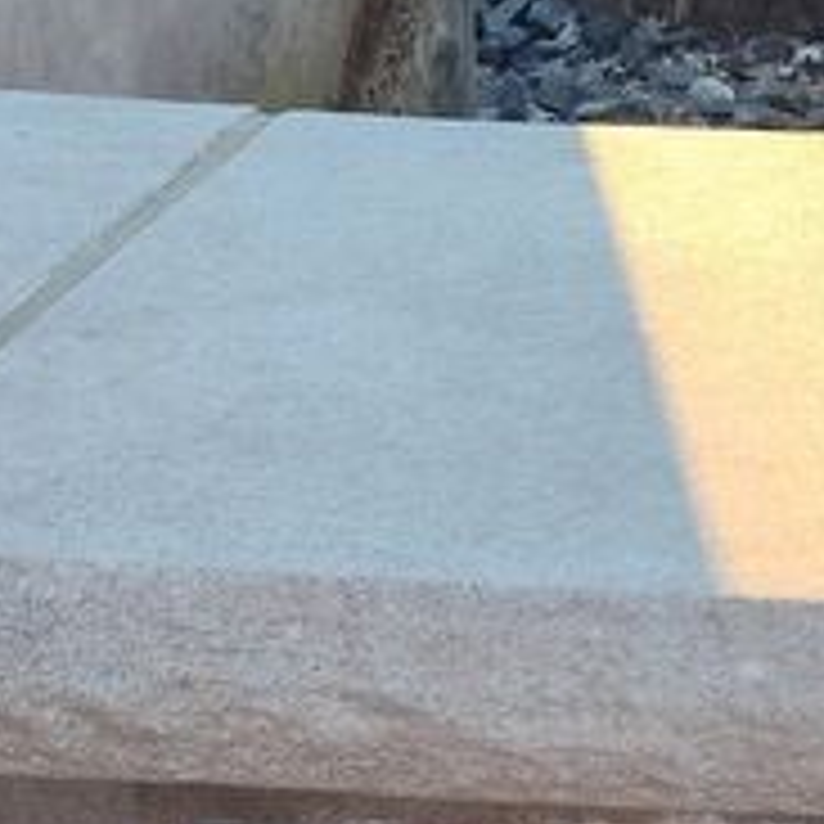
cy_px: 1085
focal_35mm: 89
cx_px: 698
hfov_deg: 19.2
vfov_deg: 18.1
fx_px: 2397
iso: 104
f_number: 1.8
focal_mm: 5.56
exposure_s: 1/120
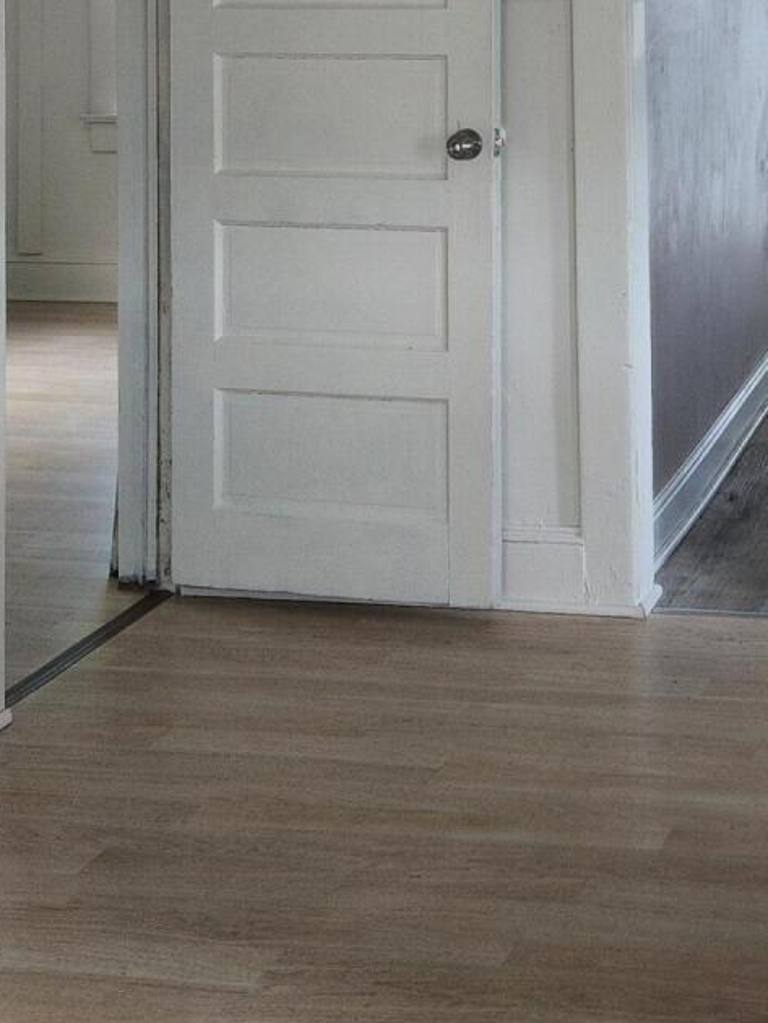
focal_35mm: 73
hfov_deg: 19.6
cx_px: 778
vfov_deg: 25.0
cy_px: -67
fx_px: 2158
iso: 100
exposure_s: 1/120
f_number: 1.8
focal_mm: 5.4
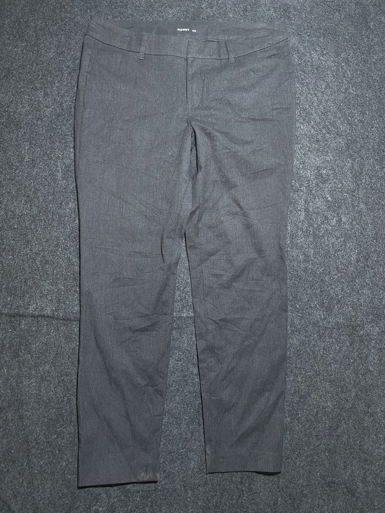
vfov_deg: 67.3
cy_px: 256
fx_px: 386
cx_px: 192
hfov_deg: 53.1
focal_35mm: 26
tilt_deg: -56.0
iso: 125
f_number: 1.6
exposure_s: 1/50
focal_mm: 4.2
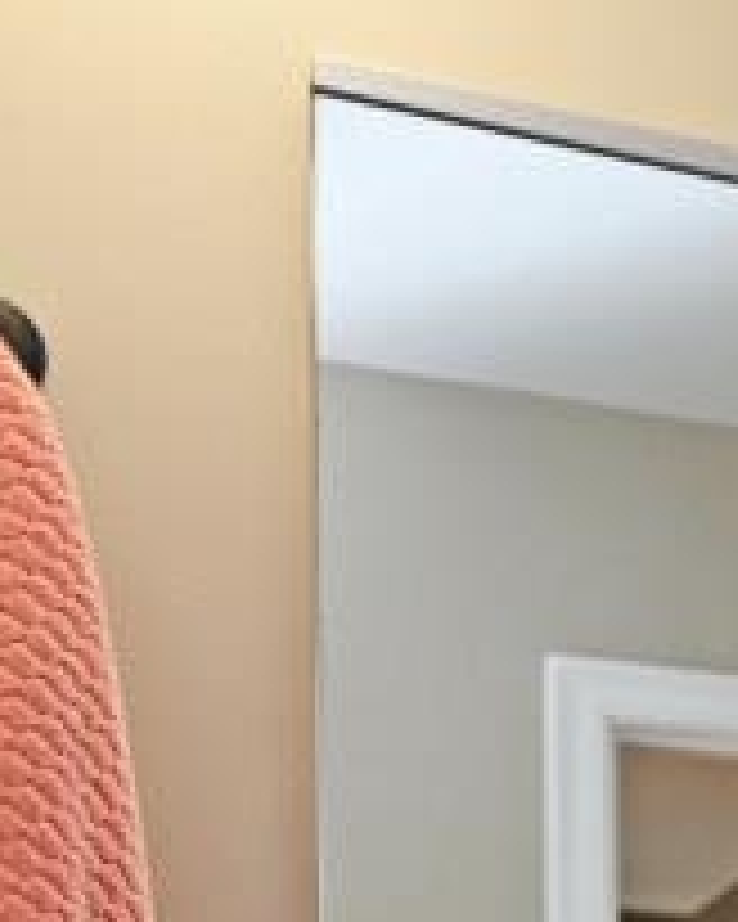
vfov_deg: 17.8
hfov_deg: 12.9
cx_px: 1665
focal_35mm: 96
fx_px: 2621
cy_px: 1390
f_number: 4
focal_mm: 14
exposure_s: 1/60
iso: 200
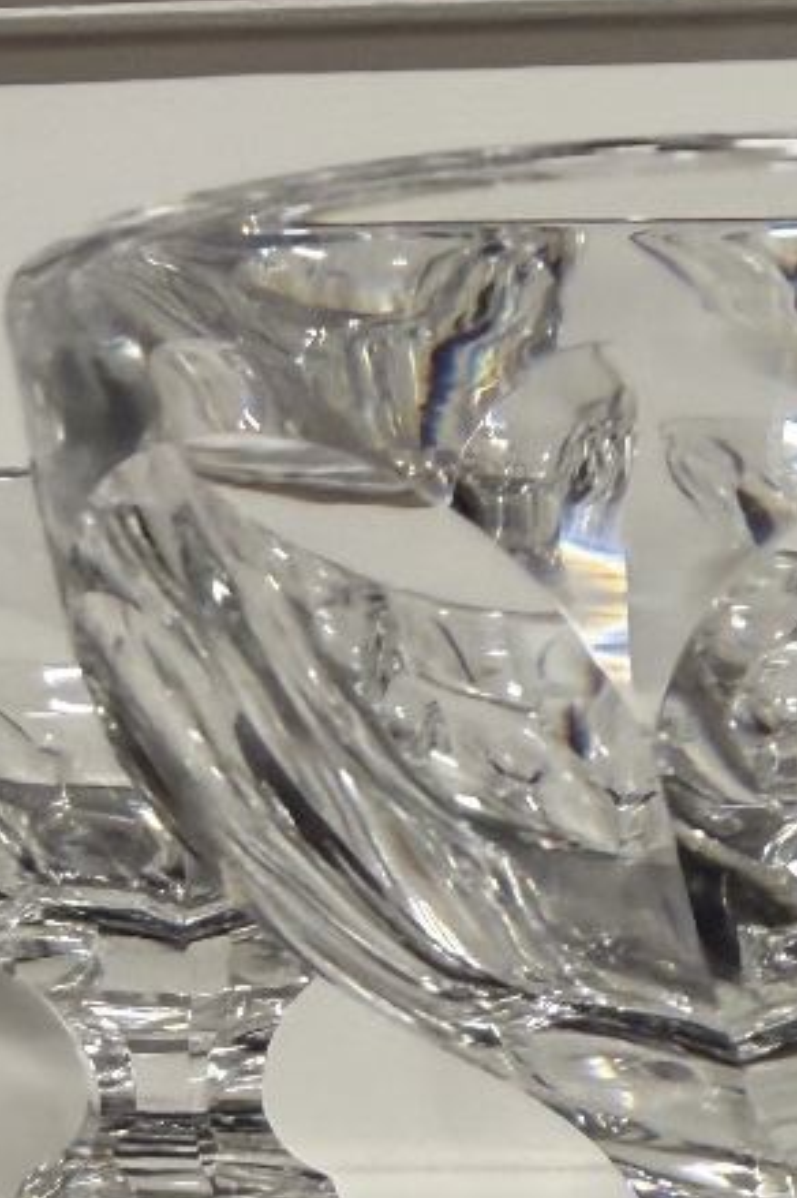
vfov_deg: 24.8
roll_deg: +0.4
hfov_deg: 17.7
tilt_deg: -8.7
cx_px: 901
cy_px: 1422
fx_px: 2461
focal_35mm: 74
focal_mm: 2.22
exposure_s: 1/50
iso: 250
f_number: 2.2
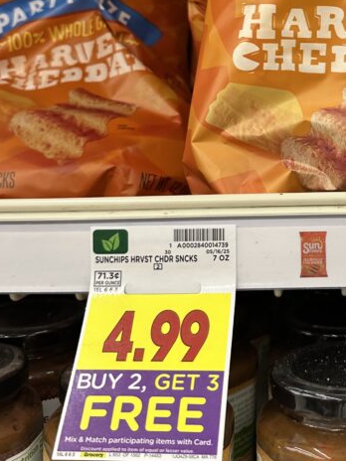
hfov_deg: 26.4
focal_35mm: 53
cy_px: 83
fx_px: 706
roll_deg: -2.3
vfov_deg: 34.9
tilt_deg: -0.8
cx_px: 327
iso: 125
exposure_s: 1/63
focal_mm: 6.86
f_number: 1.78
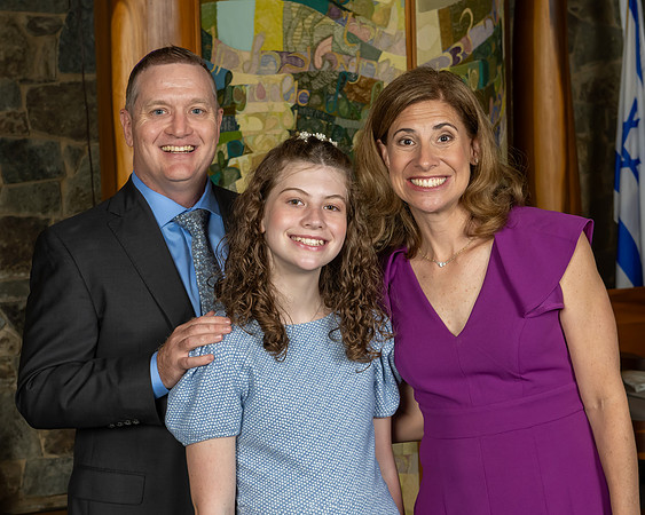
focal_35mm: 86
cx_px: 273
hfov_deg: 22.2
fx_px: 1645
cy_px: 243
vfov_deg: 17.8
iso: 640
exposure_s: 1/200
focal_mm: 48
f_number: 7.1
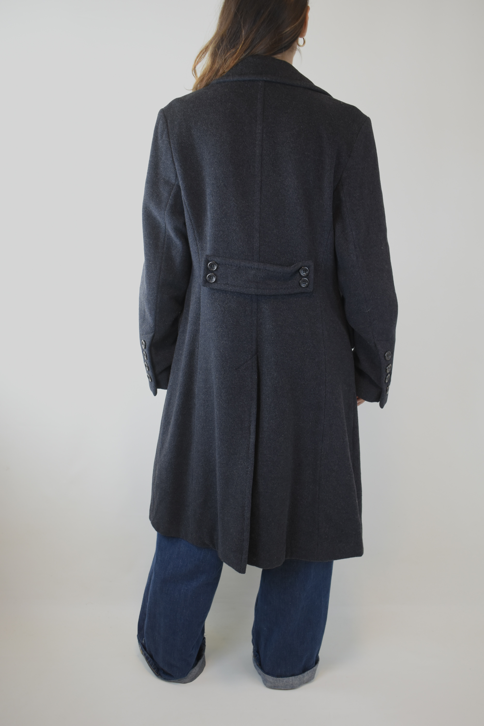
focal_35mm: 38
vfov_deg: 51.3
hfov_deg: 35.5
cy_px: 363
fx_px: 756
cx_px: 242
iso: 560
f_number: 4
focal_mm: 25
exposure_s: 1/60
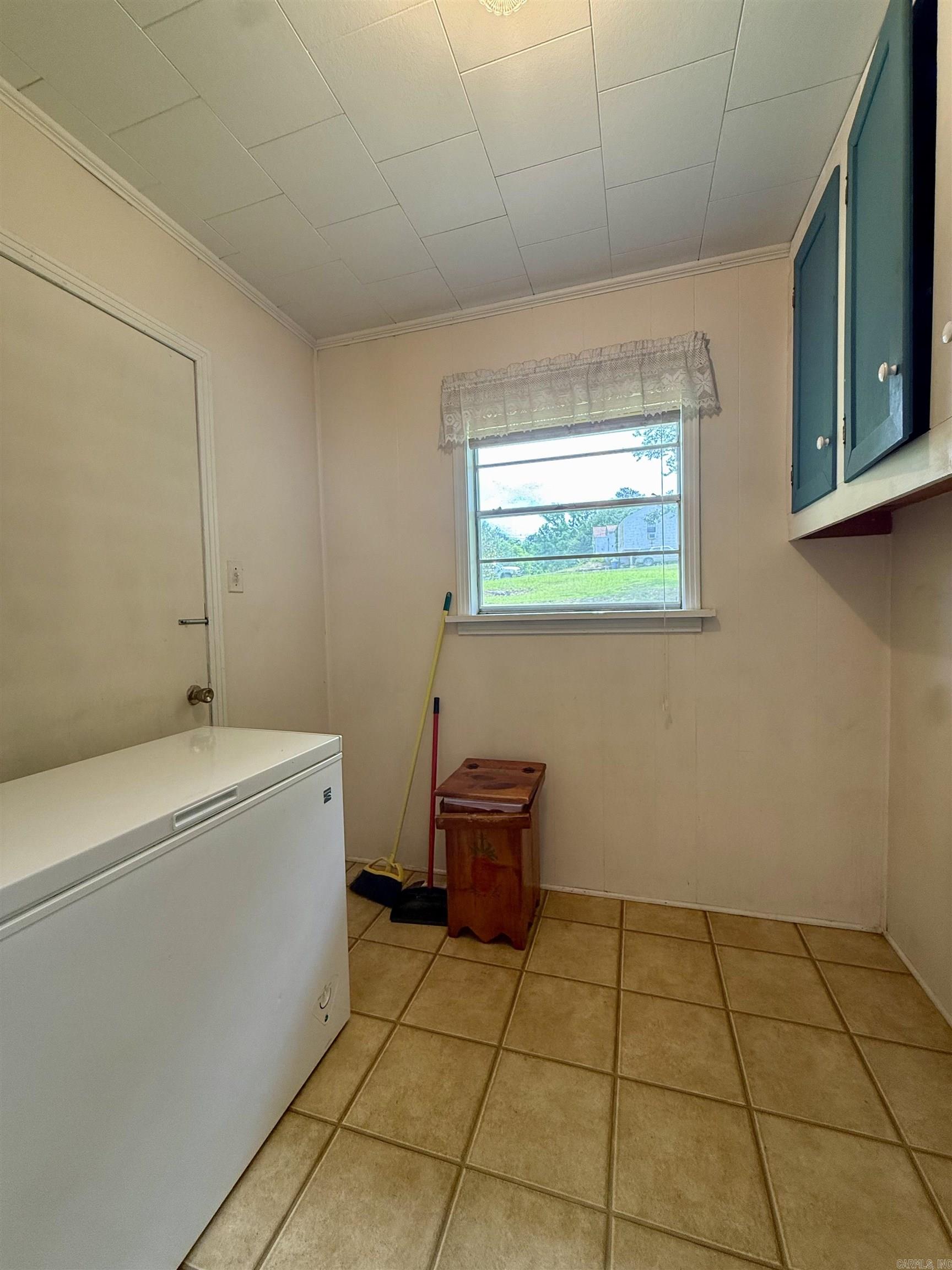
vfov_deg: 102.1
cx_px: 476
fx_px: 513
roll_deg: +0.3
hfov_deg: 85.7
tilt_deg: -3.0
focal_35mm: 14
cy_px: 635
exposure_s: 1/120
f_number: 2.2
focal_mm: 2.22
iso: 100
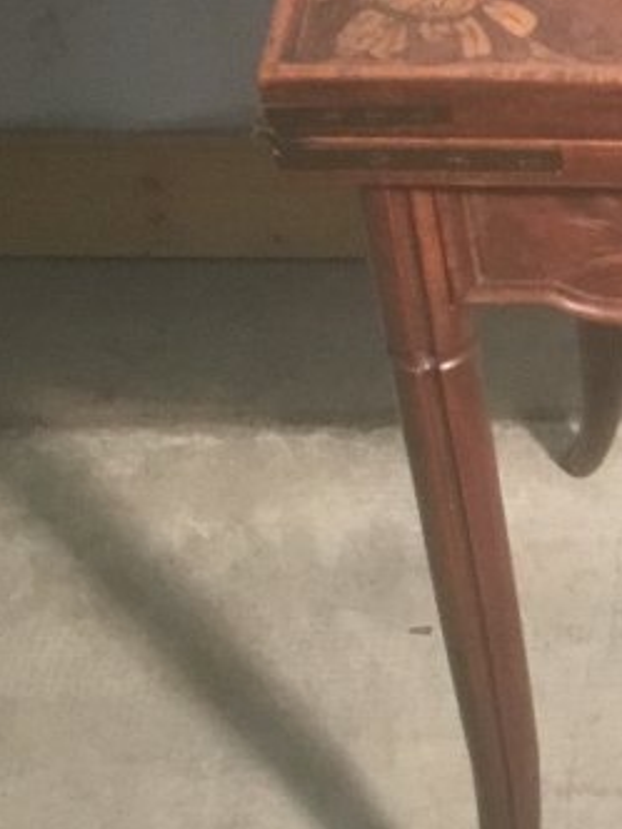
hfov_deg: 12.9
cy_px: 457
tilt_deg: -48.0
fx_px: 2683
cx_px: 754
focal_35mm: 112
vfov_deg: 17.6
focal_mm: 3.3
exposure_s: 1/33
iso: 160
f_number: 2.4
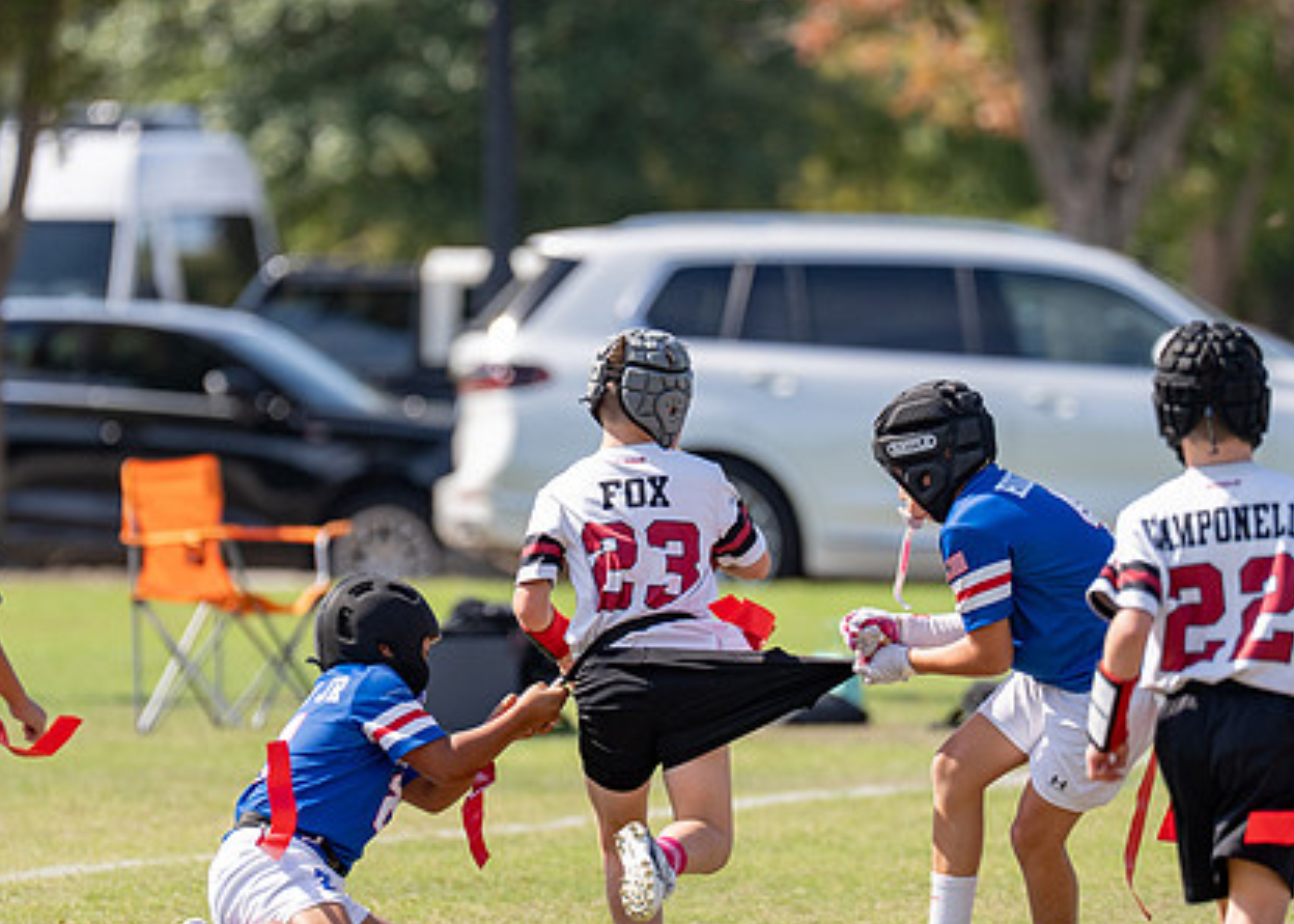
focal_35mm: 548
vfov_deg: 2.6
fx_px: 20136
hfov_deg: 3.7
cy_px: 576
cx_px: 631
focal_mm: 200
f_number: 2.8
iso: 100
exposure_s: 1/1600
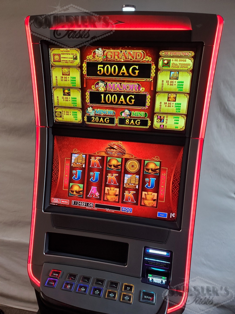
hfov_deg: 53.1
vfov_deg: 67.3
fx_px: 235
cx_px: 118
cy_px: 157
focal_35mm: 26
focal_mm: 4.3
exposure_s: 1/40
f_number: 2.4
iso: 160
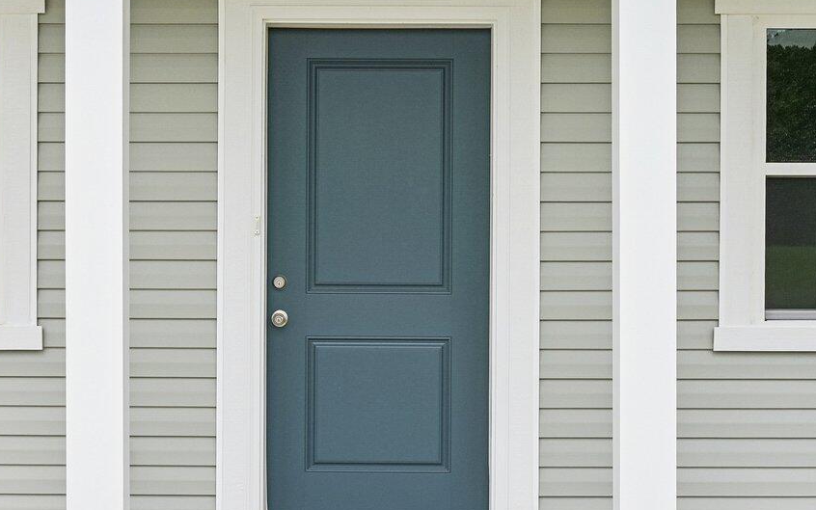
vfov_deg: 17.5
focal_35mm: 74
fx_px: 1646
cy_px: 109
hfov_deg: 27.8
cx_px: 374
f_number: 8
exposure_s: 1/400
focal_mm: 30
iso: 100
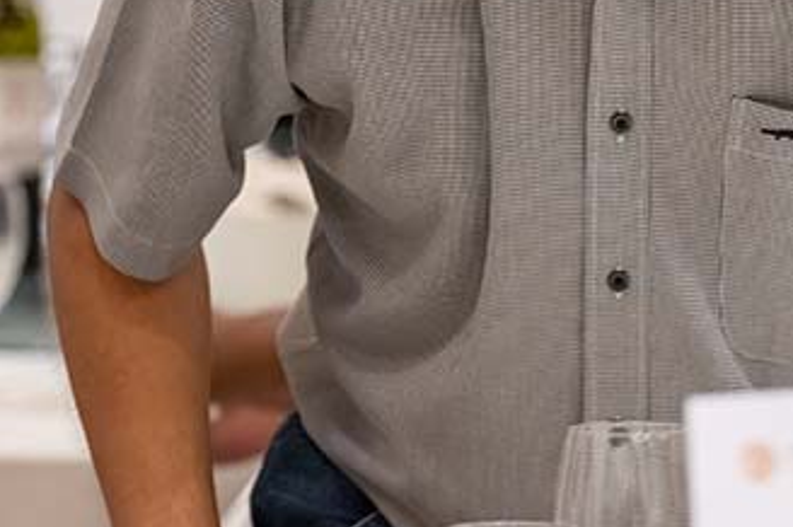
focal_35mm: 586
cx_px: 539
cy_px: 44
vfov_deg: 2.3
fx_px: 12895
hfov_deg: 3.5
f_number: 4
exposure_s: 1/200
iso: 4000
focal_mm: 200
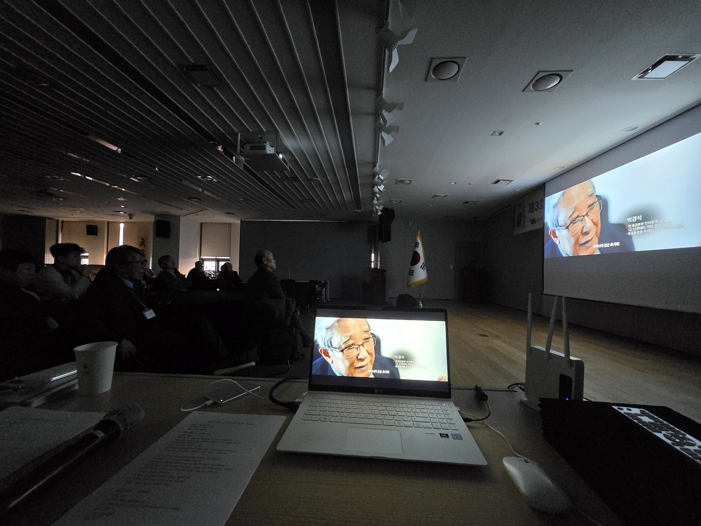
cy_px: 263
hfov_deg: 106.2
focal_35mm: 13
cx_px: 350
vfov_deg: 89.9
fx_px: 263
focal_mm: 1.7
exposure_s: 1/40
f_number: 2.2
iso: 1600
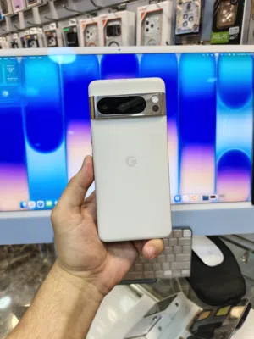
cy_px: 170
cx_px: 127
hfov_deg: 58.9
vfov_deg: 73.9
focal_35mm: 23
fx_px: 225
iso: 95
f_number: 1.8
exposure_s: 1/100
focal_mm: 5.56
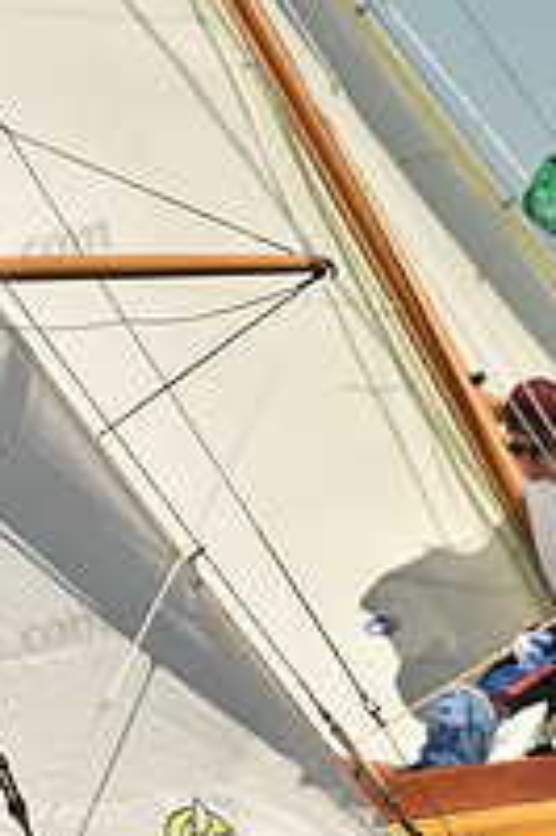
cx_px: 328
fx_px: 13482
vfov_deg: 3.5
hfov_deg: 2.4
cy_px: 840
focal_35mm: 581
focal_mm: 200
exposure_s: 1/1000
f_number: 8
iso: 250
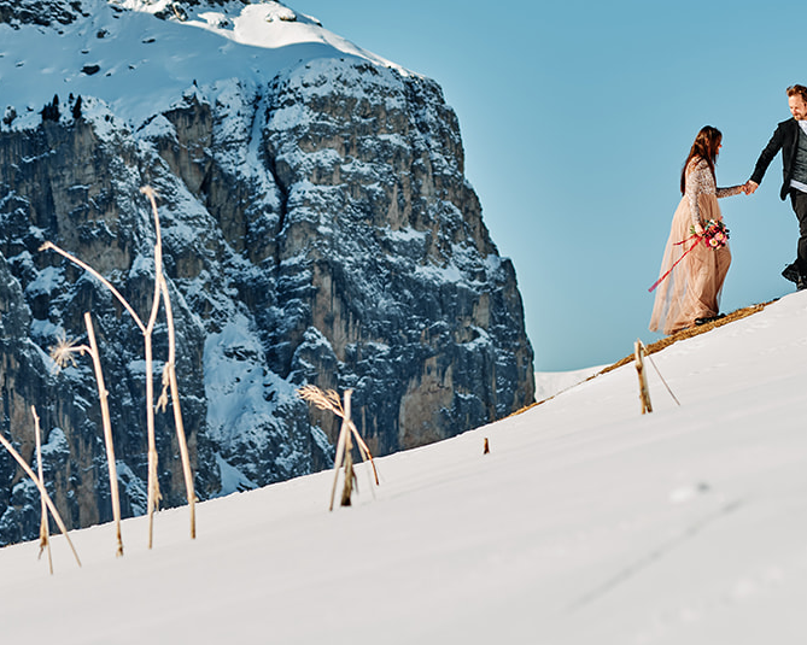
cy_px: -48
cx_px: 150
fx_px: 3510
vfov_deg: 10.4
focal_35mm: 147
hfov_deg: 13.0
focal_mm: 80
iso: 100
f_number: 4
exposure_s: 1/640
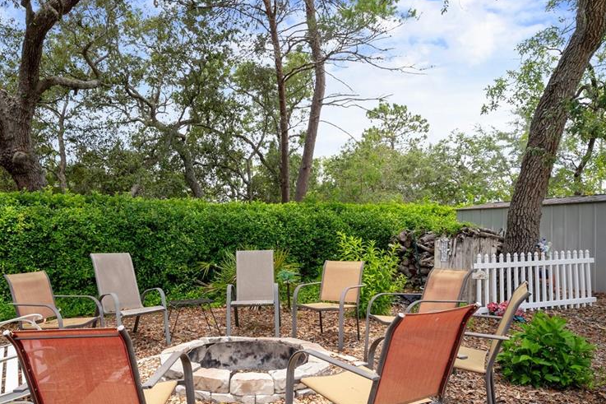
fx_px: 421
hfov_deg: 71.0
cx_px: 250
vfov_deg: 50.8
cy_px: 252
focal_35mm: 25
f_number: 9
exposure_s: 1/40
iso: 320
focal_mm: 18
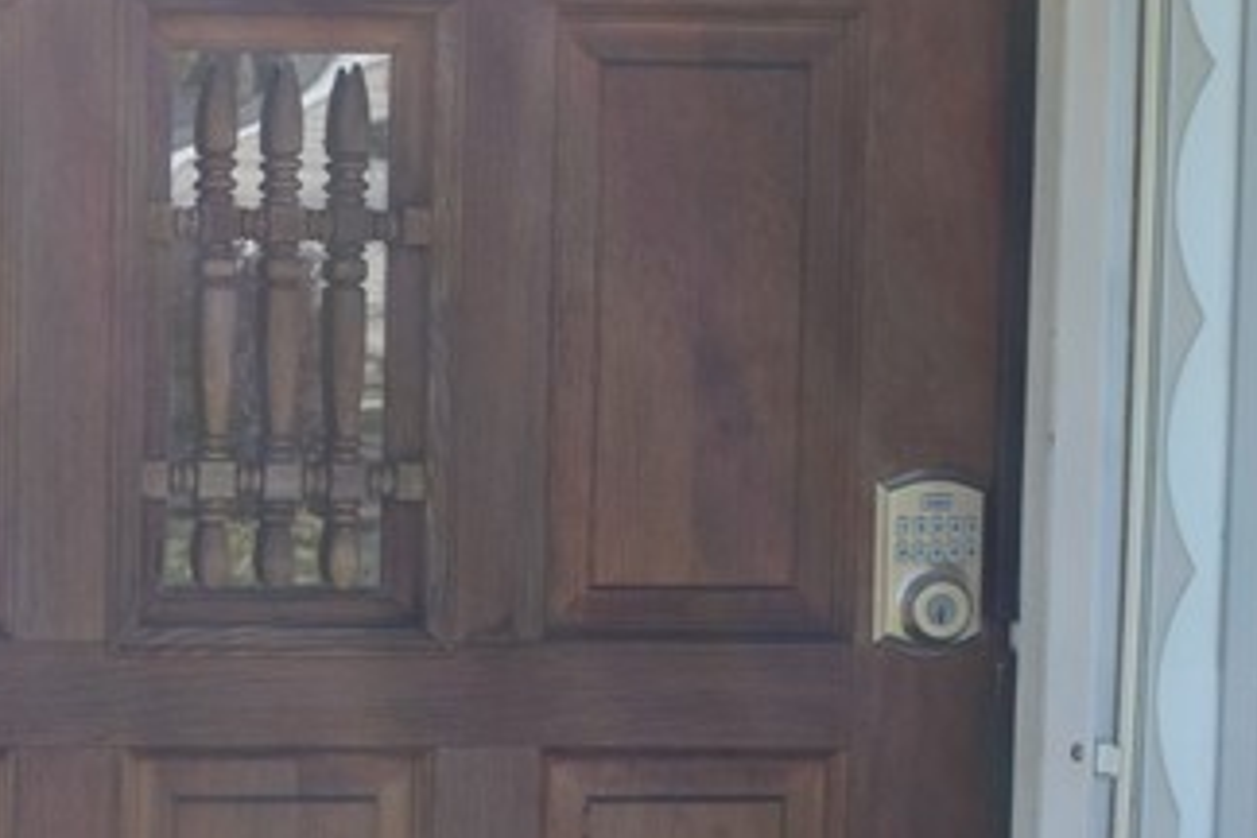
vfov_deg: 10.8
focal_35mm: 126
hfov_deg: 15.9
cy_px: 795
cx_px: -43
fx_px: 4388
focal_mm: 25
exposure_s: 1/250
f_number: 8
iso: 400
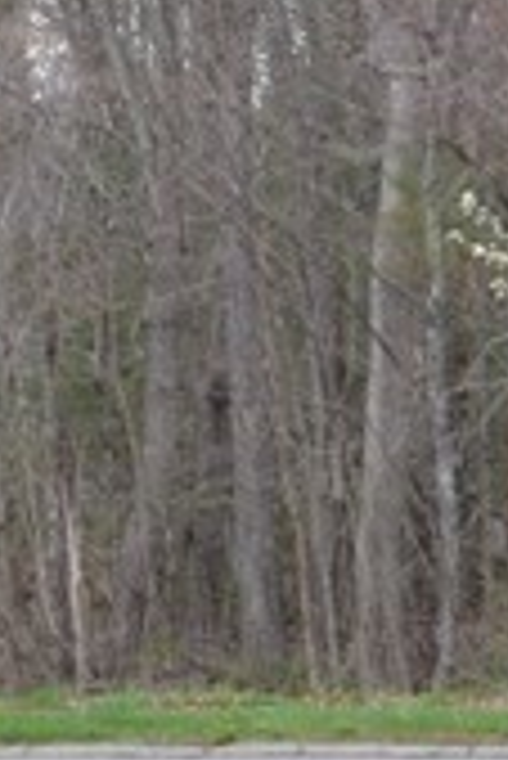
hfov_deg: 5.3
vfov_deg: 7.9
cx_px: -229
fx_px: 5471
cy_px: 823
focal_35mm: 259
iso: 320
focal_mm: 38
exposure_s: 1/125
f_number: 5
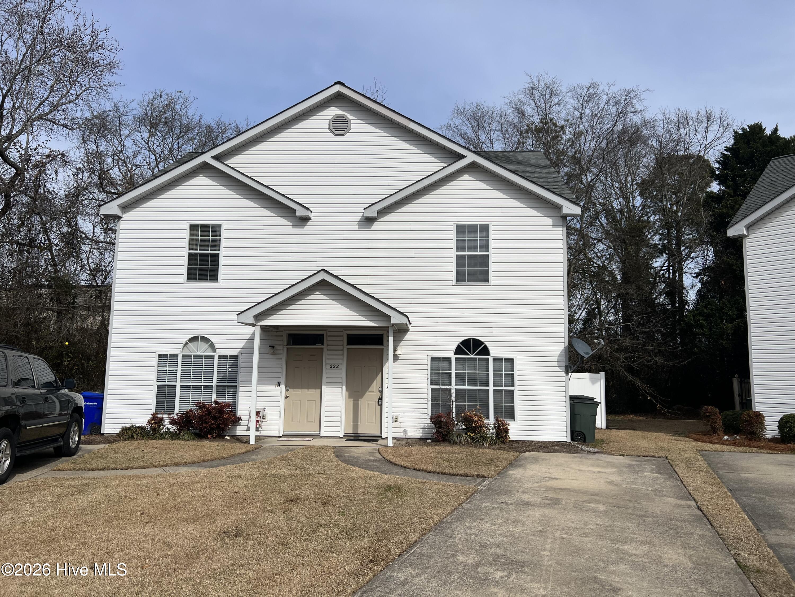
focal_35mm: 26
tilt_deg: +7.1
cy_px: 298
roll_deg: -0.6
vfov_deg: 53.1
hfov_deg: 67.3
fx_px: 597
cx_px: 398
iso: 50
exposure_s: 1/7463
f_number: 1.5
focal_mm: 5.7
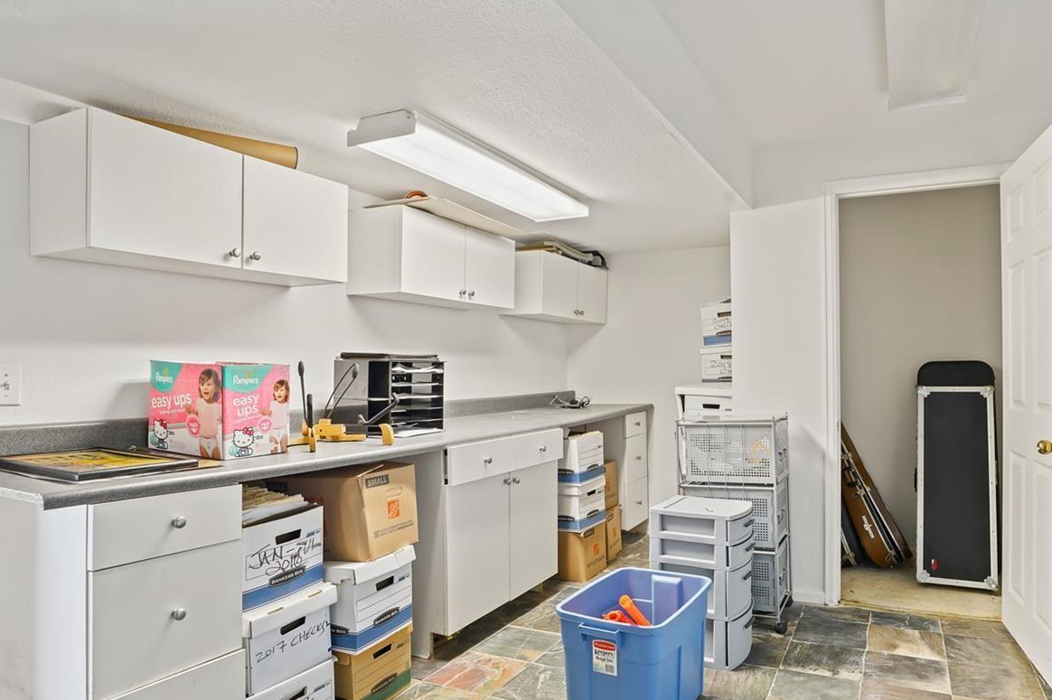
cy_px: 376
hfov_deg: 78.1
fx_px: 643
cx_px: 602
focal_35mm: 22
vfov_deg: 57.1
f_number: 9
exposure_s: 4
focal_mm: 16
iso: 100
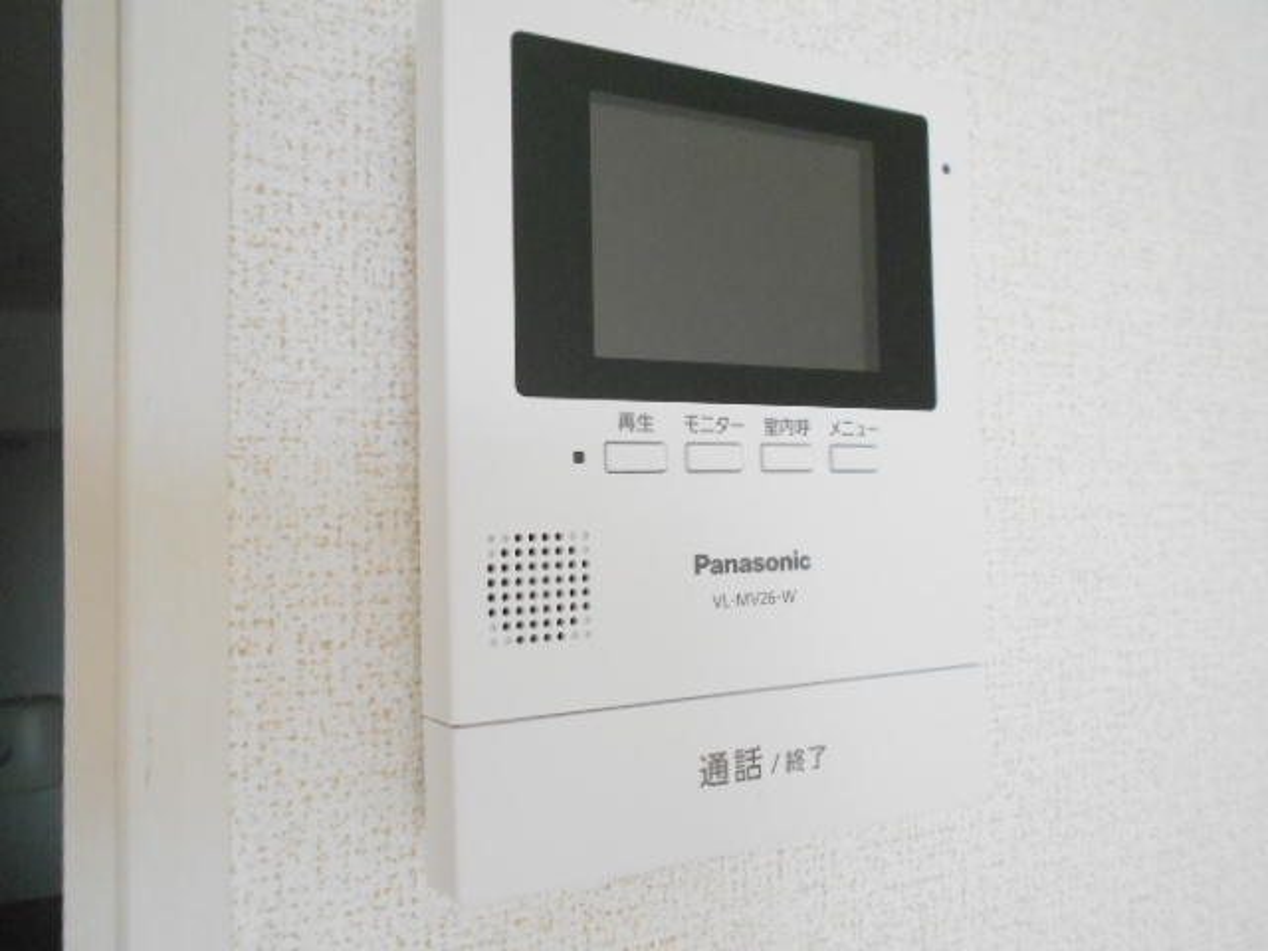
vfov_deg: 53.1
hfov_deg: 67.3
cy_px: 476
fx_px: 952
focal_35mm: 26
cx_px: 634
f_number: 3.2
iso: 800
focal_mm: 4.6
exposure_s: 1/250
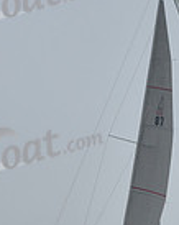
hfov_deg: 4.5
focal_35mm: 343
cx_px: 188
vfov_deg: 5.6
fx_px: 2279
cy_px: 225
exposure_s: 1/800
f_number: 9
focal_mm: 86
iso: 250
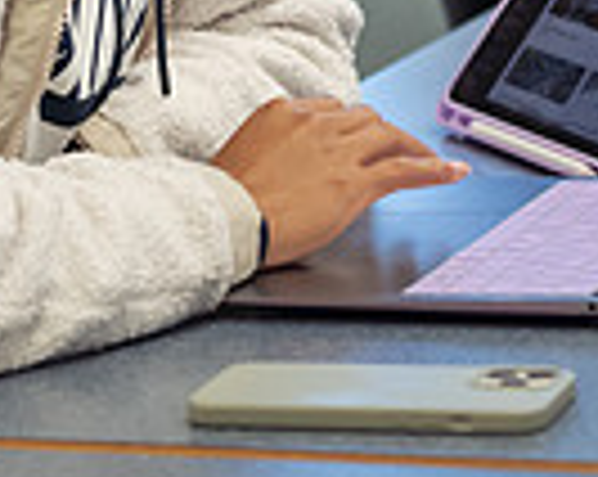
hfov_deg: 6.3
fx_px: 5443
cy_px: -205
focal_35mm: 308
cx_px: 265
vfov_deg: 5.0
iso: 1250
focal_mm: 75
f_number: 2.8
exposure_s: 1/200
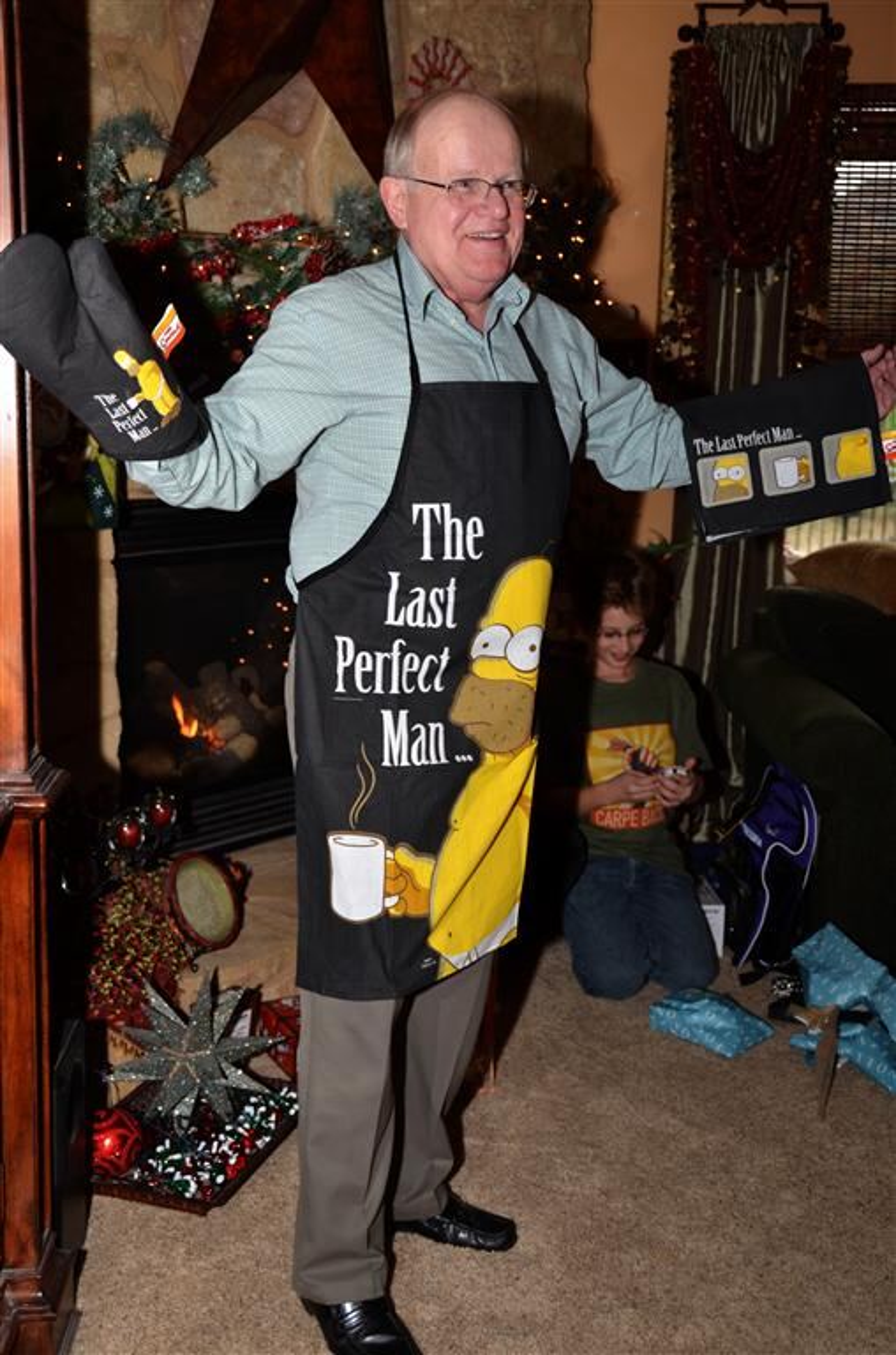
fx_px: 1520
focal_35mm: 40
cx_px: 448
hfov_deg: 32.8
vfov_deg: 48.0
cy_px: 678
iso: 100
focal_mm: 27
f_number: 4
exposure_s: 1/60
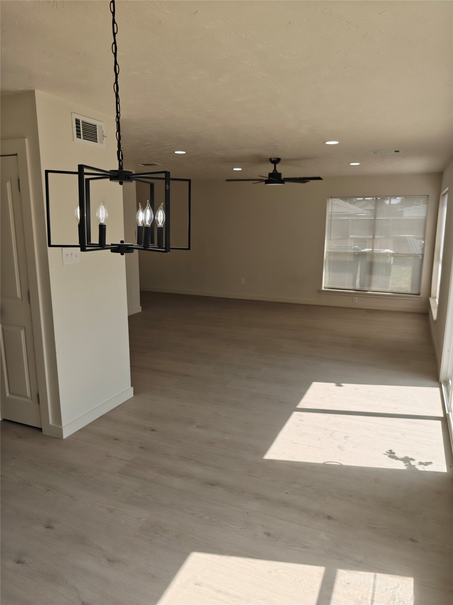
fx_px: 419
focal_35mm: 24
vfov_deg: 71.6
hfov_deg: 56.8
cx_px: 226
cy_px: 302
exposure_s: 1/1672
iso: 50
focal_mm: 6.57
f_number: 1.68
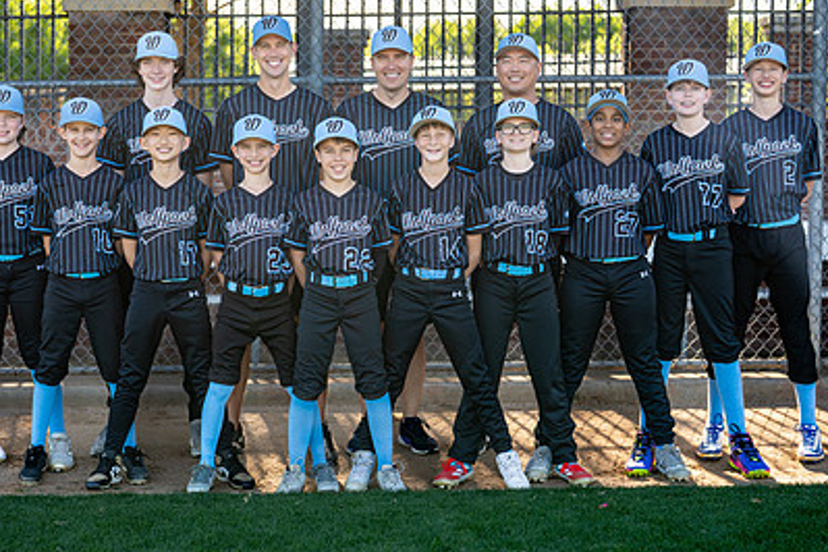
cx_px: 338
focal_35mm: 77
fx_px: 1771
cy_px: 251
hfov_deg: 26.3
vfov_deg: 17.7
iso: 125
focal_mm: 50
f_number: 2.5
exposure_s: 1/800
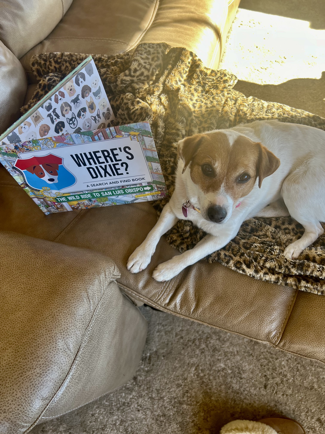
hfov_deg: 53.1
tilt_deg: -60.2
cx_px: 162
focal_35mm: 26
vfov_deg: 67.3
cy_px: 217
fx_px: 325
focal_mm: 5.7
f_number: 1.5
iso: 50
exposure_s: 1/171
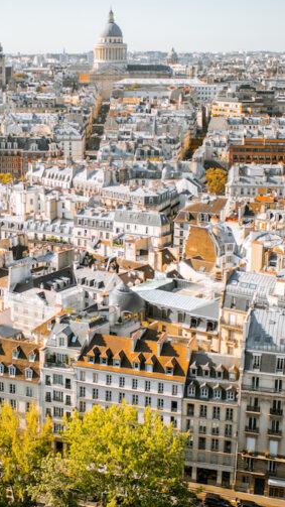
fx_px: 752
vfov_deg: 37.2
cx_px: 93
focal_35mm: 56
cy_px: 251
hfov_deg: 21.4
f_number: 1.8
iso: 100
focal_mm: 35
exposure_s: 1/4000
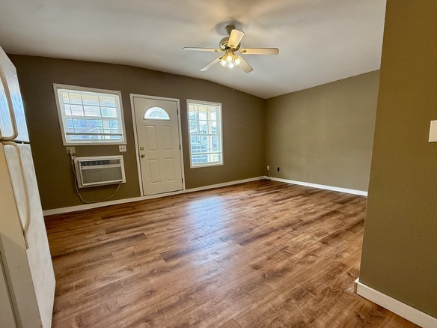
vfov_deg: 77.9
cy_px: 181
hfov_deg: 94.5
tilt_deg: -10.4
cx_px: 225
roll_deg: +1.7
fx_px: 202
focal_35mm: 16
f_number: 2.2
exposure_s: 1/120
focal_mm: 2.22
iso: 200
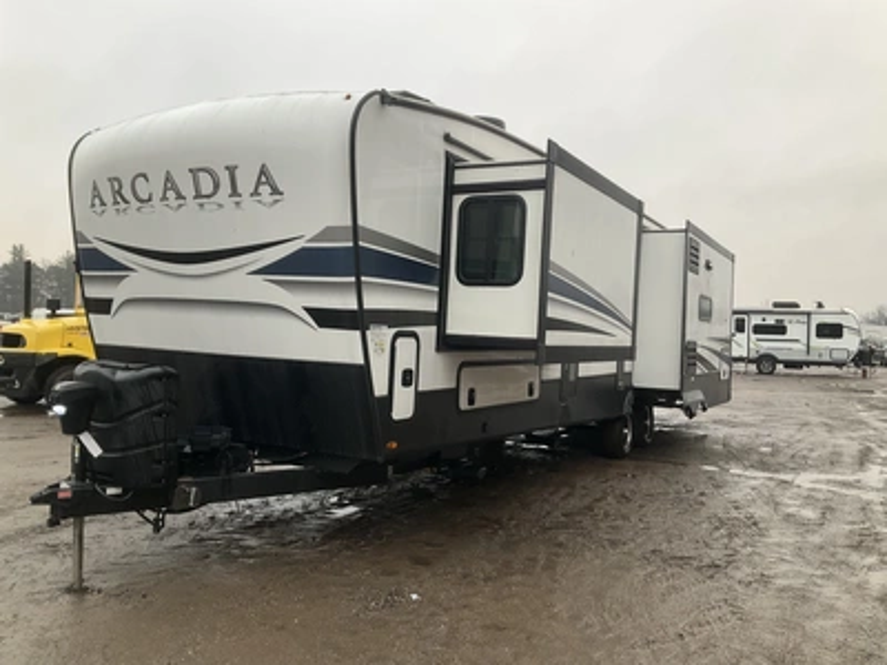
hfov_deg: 61.7
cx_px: 444
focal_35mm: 29
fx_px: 743
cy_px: 332
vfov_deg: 48.2
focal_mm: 3
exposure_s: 1/122
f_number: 1.8
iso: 50
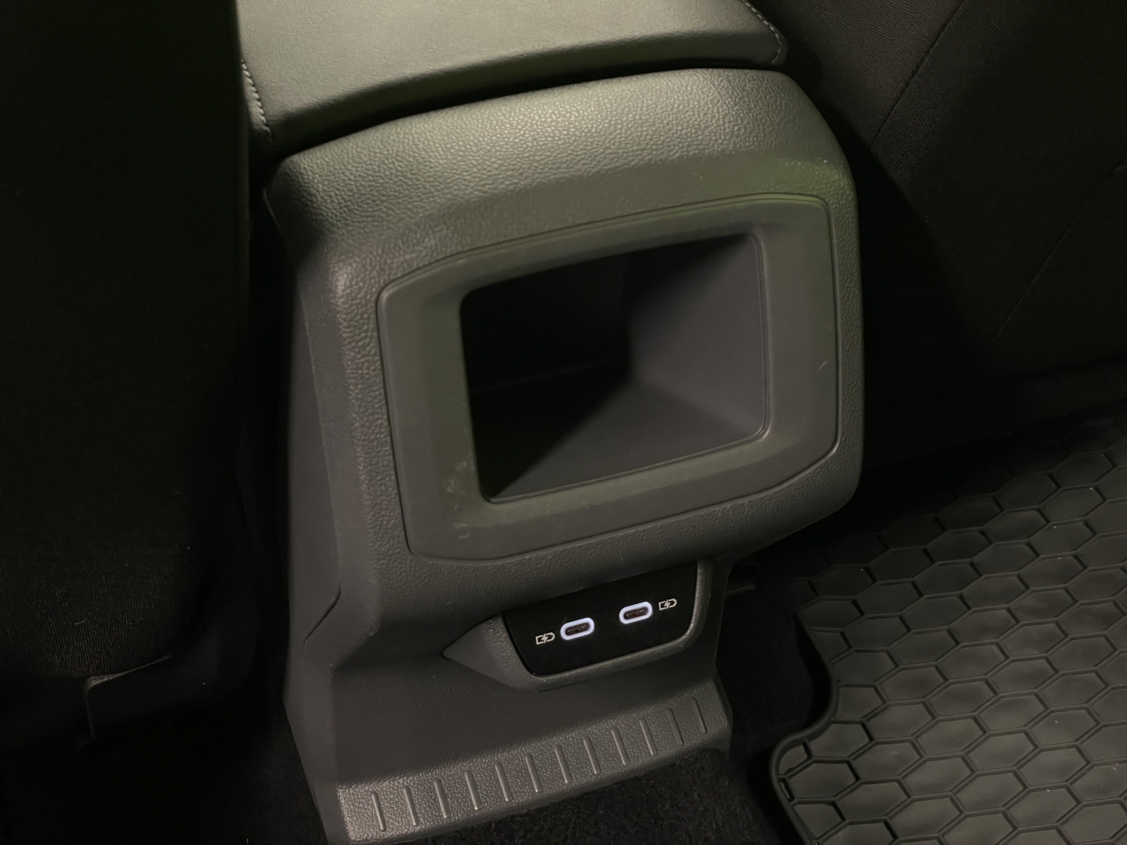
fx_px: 1693
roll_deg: -3.7
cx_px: 564
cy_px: 422
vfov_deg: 28.0
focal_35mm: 52
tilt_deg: -42.1
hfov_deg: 36.8
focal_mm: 6
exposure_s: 1/33
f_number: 2
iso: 800
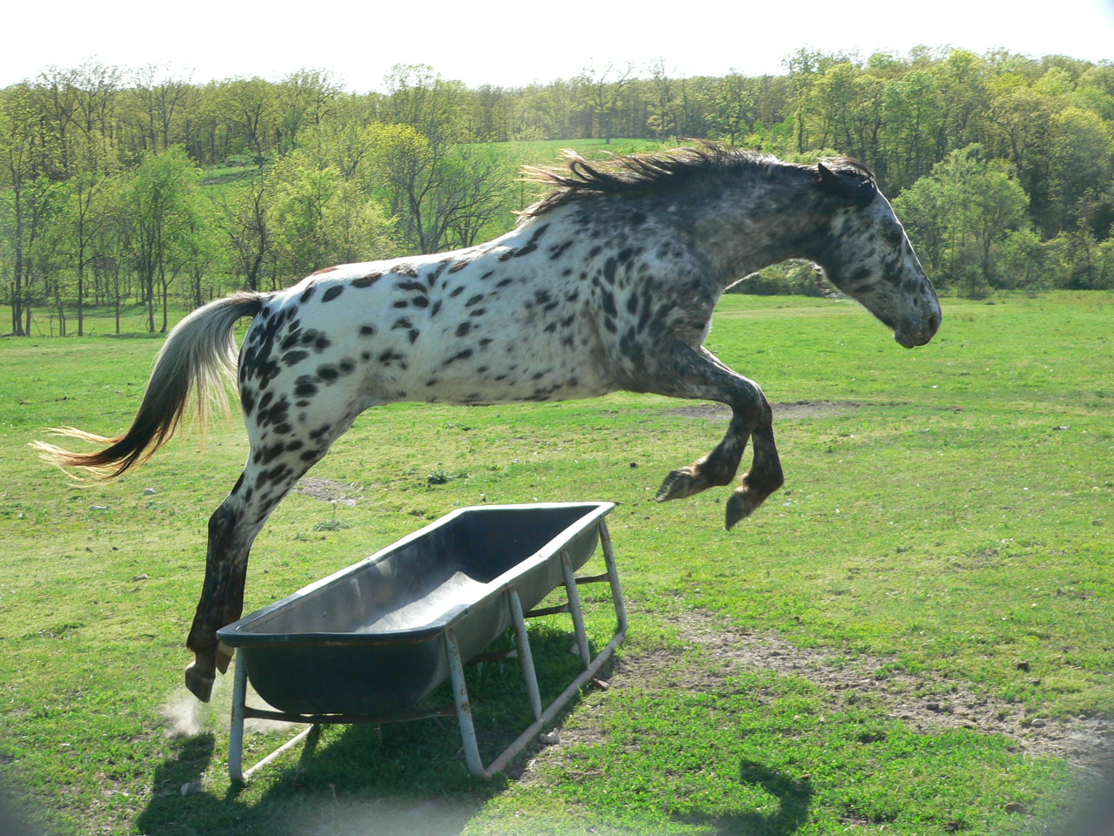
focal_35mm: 65
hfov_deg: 29.8
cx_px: 557
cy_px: 418
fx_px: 2092
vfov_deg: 22.6
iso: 80
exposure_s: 1/500
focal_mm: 10.9
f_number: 3.3
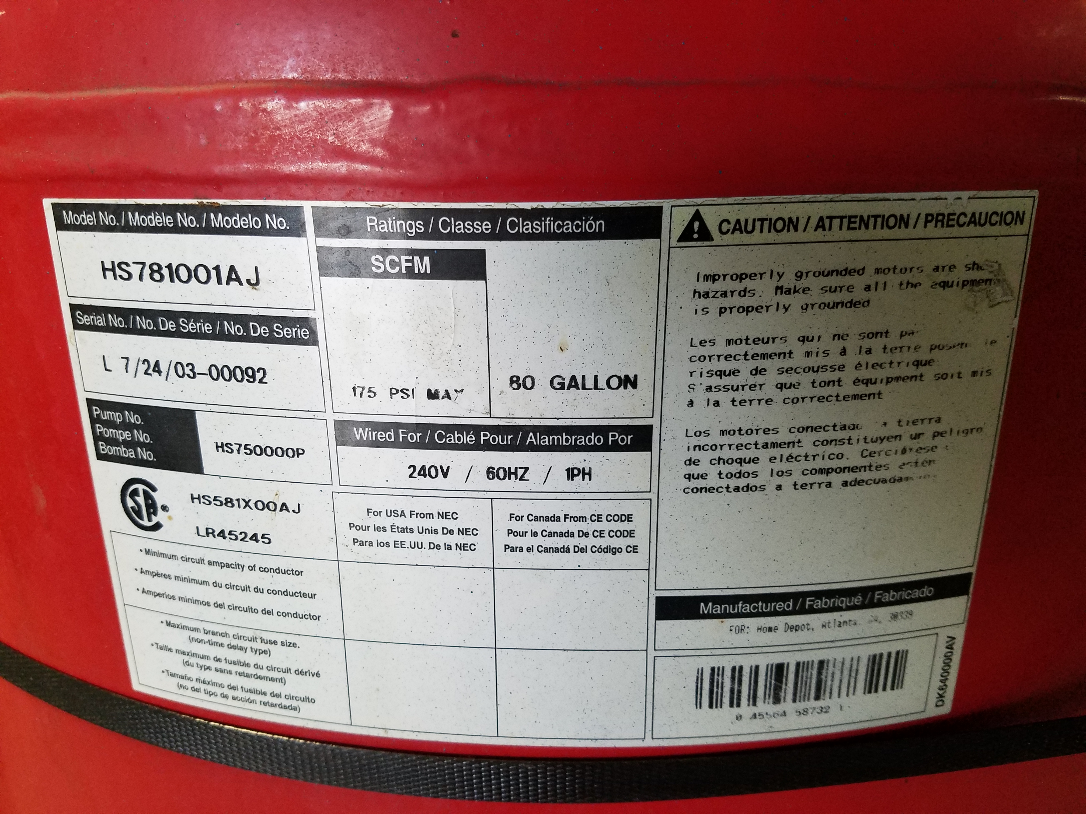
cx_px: 543
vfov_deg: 53.1
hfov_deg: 67.3
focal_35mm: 26
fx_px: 816
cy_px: 407
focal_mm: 4.2
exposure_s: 1/60
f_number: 1.7
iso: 160
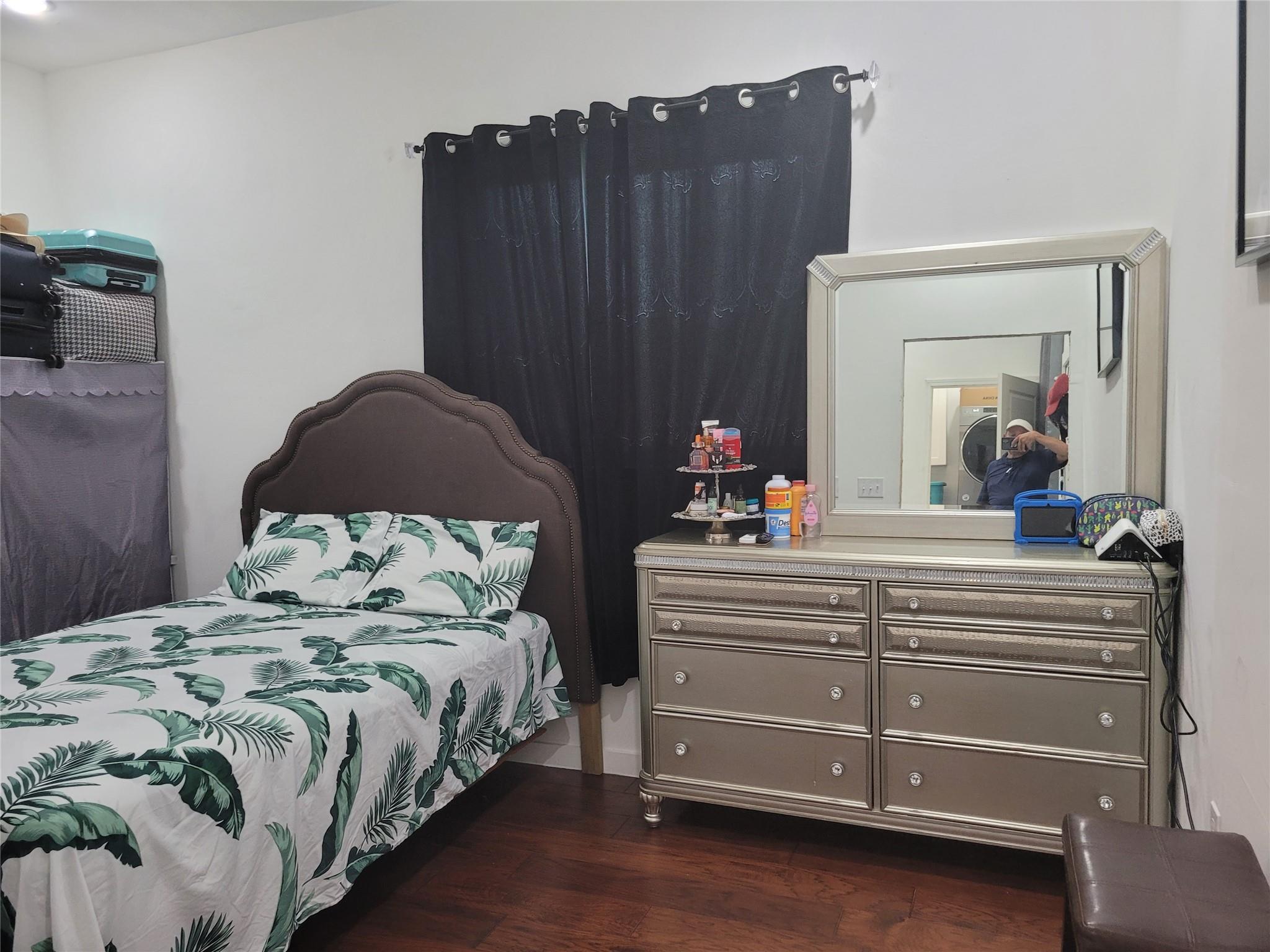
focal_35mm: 26
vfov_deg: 53.1
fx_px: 954
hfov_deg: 67.3
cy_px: 476
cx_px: 635
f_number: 1.8
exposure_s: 1/60
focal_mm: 5.4
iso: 200
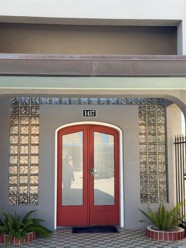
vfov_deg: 39.7
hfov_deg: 30.3
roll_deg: -0.3
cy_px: 124
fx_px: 344
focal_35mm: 48
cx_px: 93
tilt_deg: +4.8
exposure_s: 1/681
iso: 80
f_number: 1.78
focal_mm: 6.76
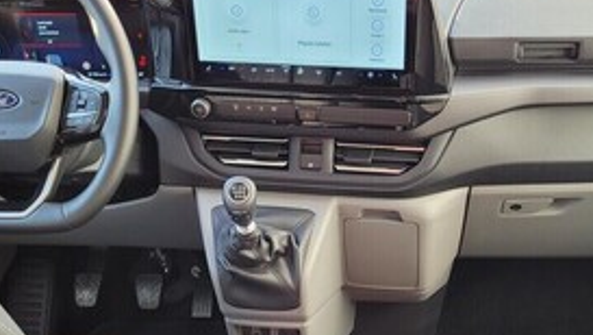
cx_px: 337
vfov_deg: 20.4
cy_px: 347
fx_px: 897
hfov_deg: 36.5
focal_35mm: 57
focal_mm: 5.4
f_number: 1.8
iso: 64
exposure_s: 1/100
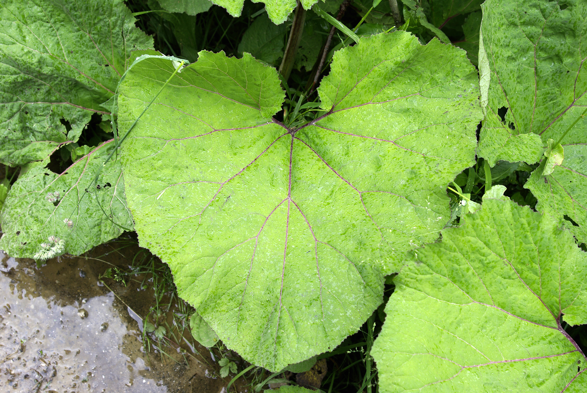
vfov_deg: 25.8
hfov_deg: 37.8
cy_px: 196
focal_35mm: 52
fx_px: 857
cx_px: 294
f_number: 7.1
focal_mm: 35
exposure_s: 1/125
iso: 100
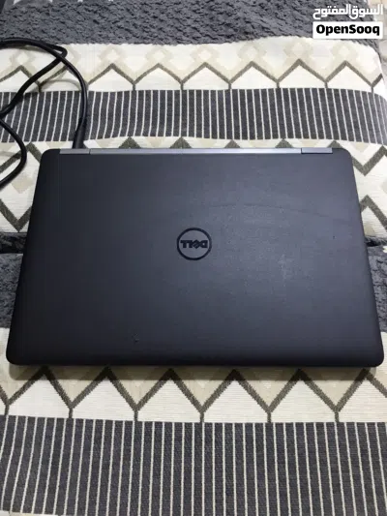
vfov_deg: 63.4
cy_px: 258
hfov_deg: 49.8
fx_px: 417
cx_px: 194
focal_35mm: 28
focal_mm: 3.99
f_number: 1.8
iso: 80
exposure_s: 1/17
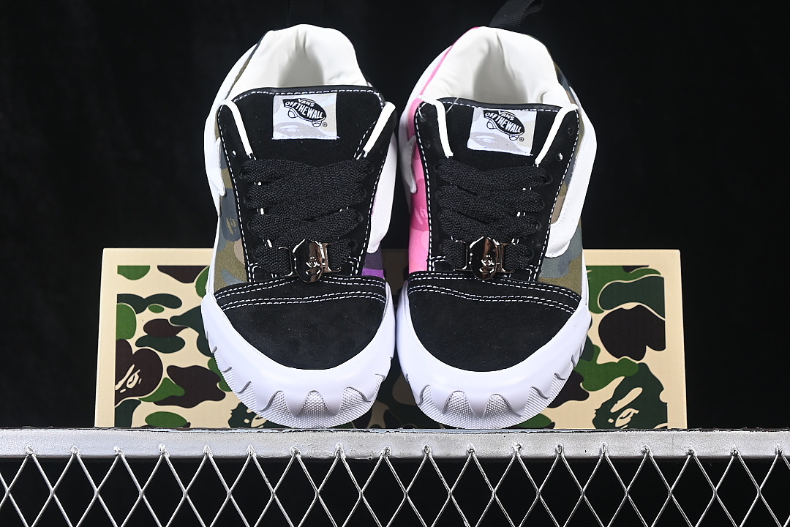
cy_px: 264
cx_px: 395
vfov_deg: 18.2
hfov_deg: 27.0
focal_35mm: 75
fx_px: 1646
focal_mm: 50
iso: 160
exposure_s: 1/60
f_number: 6.3
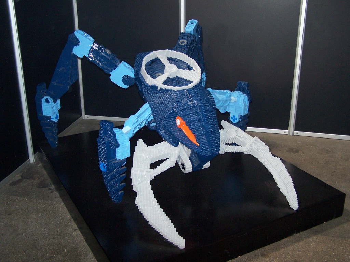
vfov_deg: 36.0
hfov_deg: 46.8
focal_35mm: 40
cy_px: 131
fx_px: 404
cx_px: 175
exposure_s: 1/2
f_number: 2.8
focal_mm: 6.7
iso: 140
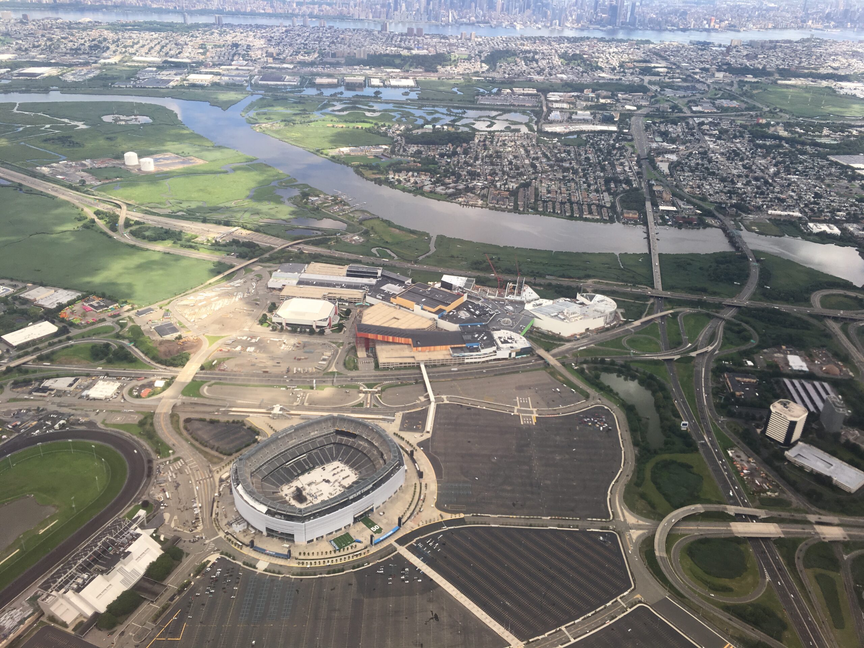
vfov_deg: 48.2
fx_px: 724
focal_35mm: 29
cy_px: 324
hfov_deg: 61.7
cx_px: 432
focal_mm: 4.15
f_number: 2.2
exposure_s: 1/527
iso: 25
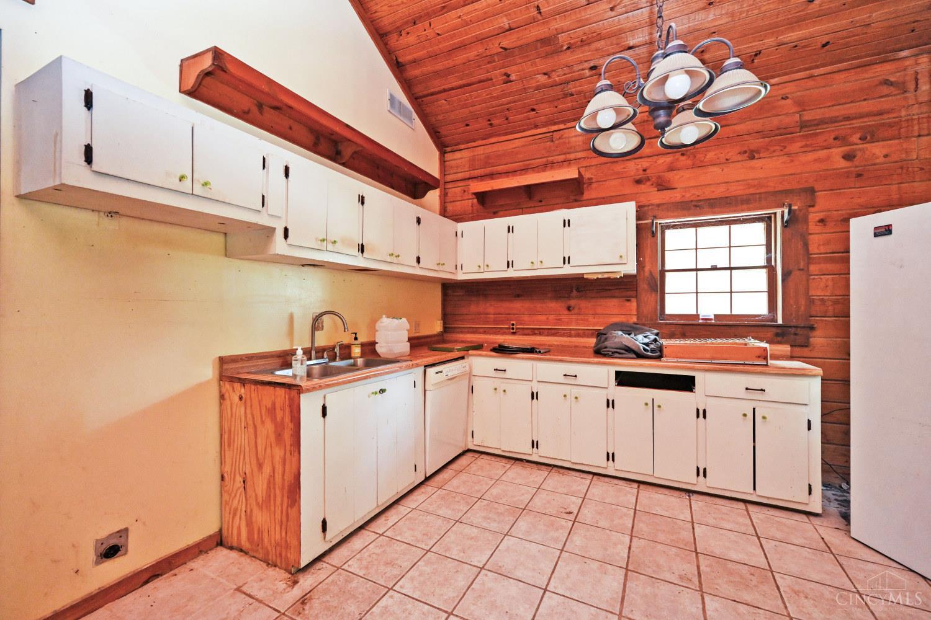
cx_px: 466
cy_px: 310
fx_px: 388
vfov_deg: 77.3
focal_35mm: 15
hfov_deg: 100.4
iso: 3200
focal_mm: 15
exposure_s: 1/60
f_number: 4
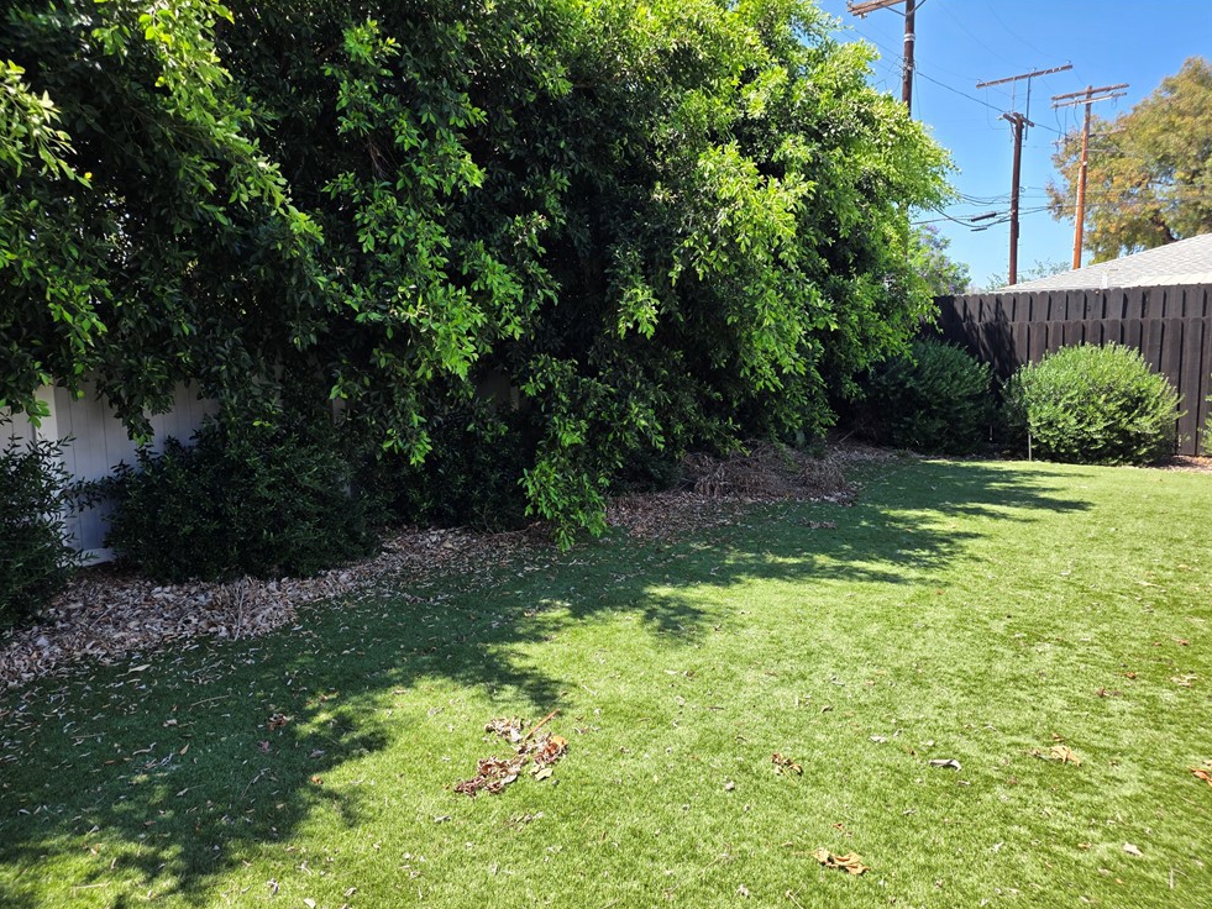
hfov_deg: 71.6
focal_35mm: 24
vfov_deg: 56.8
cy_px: 468
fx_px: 840
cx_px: 600
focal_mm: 6.3
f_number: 1.7
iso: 80
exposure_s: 1/1593
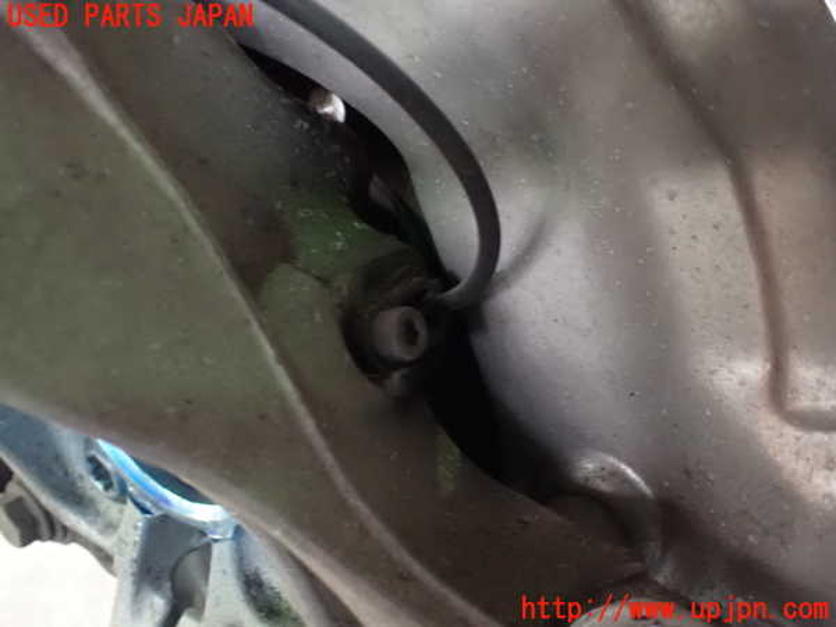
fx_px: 725
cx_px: 418
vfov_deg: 46.8
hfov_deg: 60.0
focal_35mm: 30
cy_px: 314
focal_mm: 5.4
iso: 1600
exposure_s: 1/25
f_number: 2.3
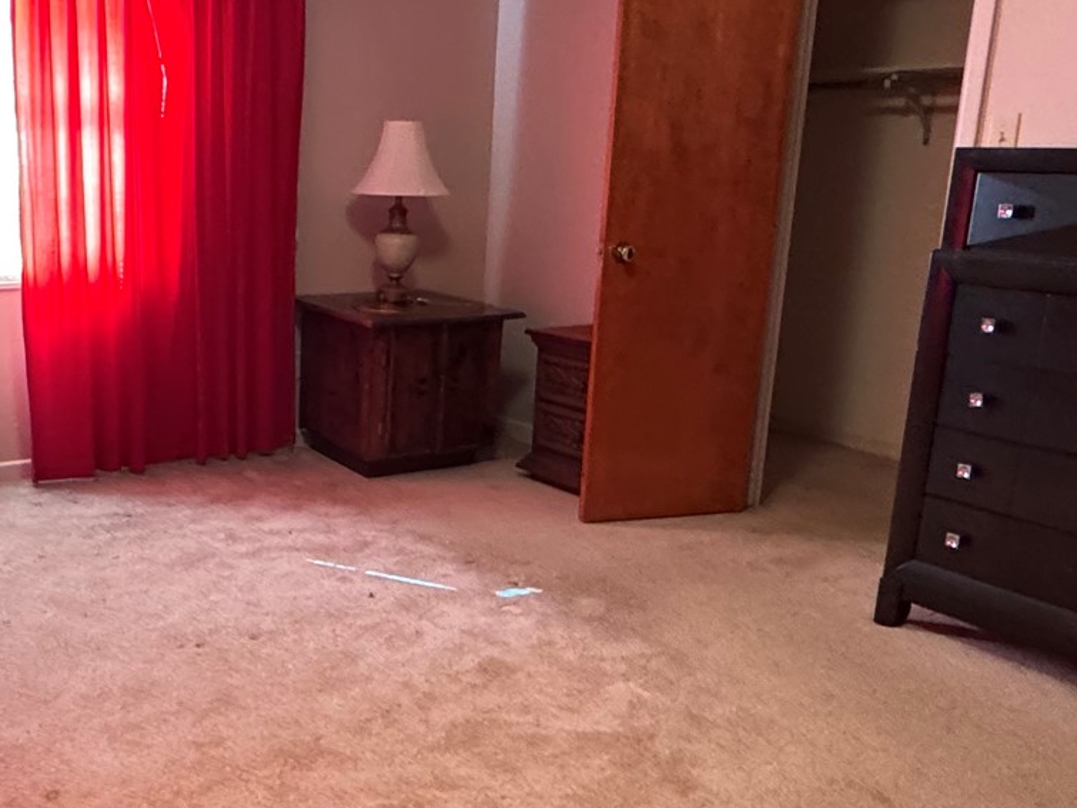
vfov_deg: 37.6
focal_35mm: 38
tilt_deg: -13.5
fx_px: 1182
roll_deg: -2.5
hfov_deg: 47.7
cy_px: 461
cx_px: 310
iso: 640
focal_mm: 2.22
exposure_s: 1/60
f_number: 2.2
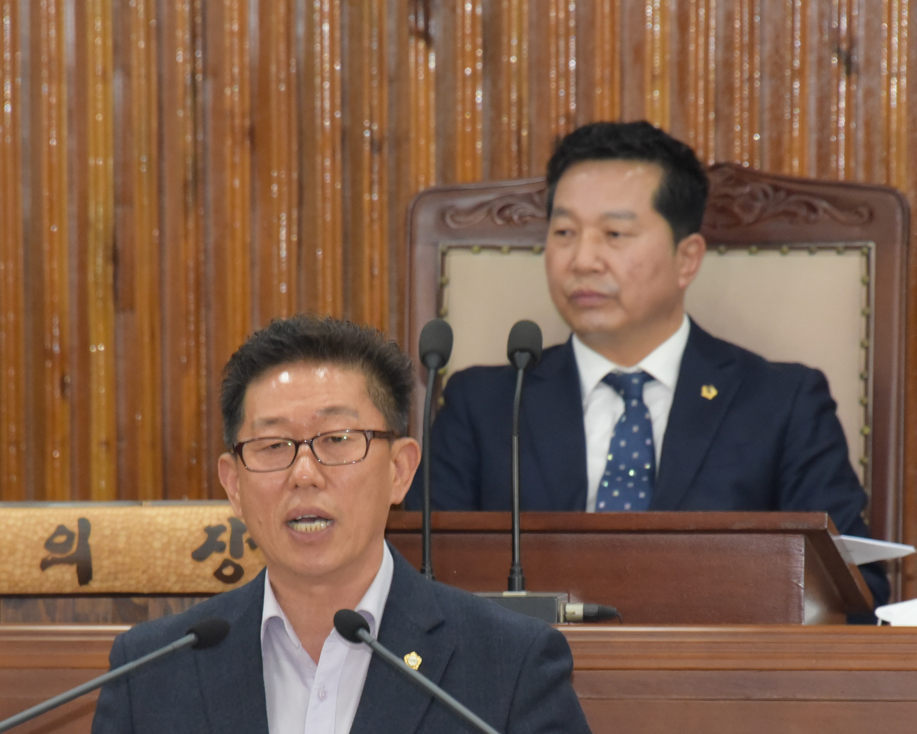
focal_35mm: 546
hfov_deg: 3.5
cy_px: 541
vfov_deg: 2.8
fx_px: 14820
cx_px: 478
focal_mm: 300
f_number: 8
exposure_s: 1/200
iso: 4500
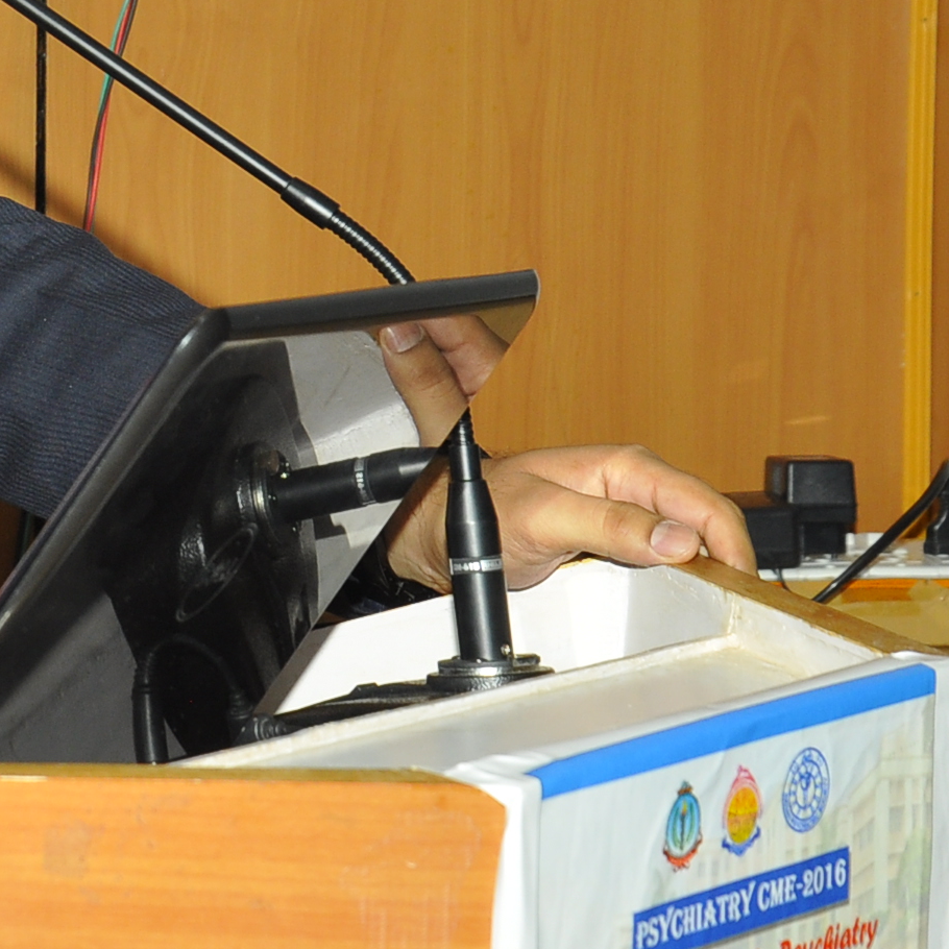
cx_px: -428
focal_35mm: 180
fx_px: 5583
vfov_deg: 9.7
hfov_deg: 9.5
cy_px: 75
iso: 400
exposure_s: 1/125
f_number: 6.3
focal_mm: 40
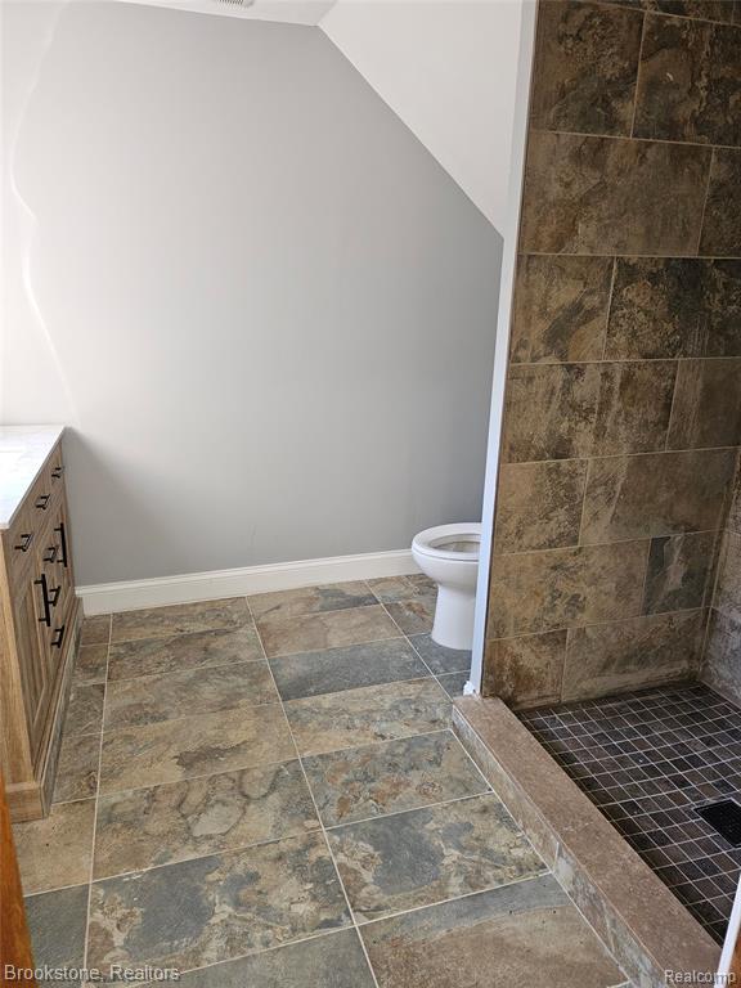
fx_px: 656
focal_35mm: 23
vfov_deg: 73.9
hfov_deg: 58.9
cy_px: 494
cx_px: 370
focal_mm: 6.3
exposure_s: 1/60
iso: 100
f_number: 1.7
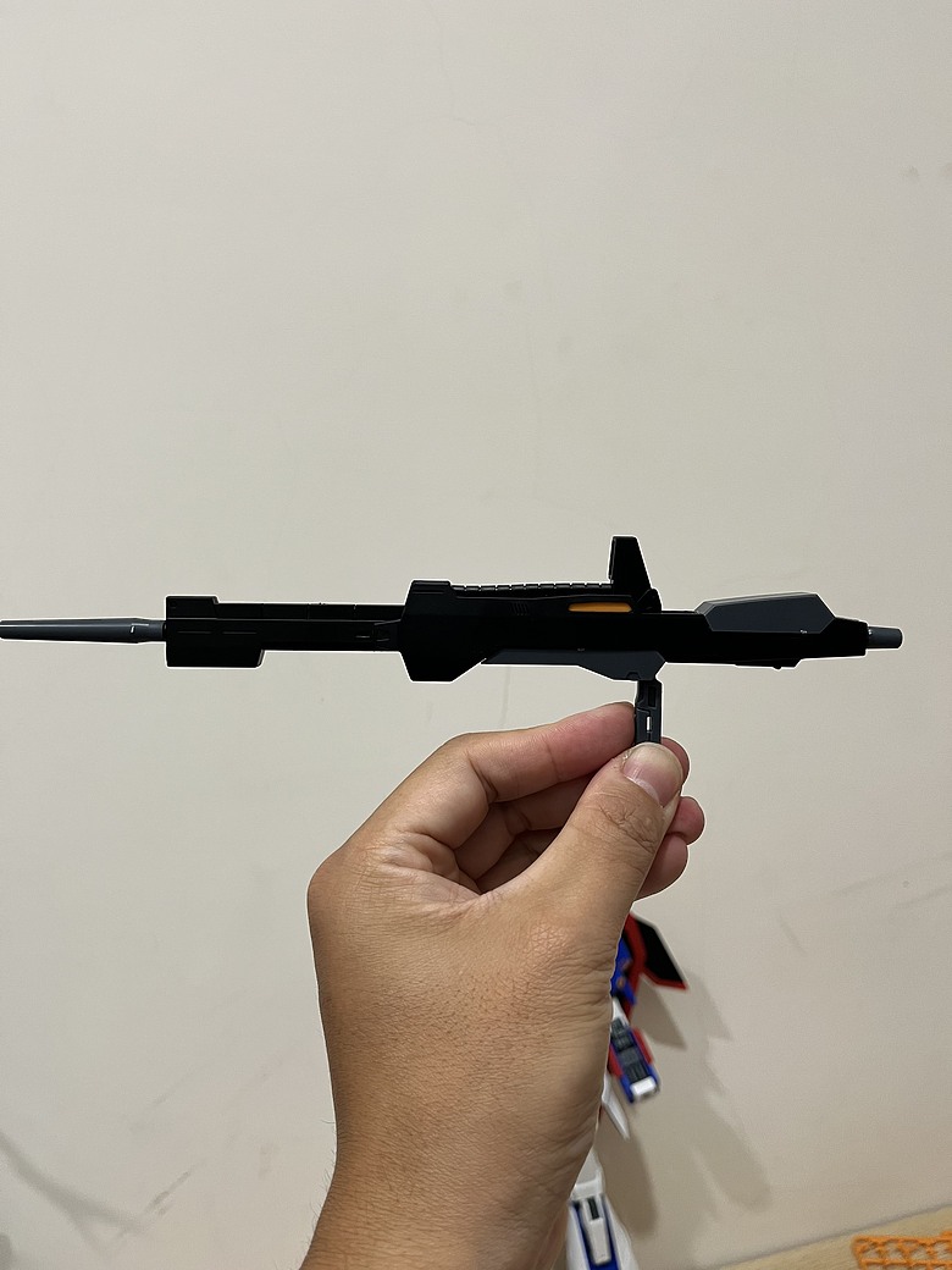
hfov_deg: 53.1
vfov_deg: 67.3
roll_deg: +3.2
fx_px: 953
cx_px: 476
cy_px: 635
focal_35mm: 26
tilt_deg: +1.2
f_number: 1.6
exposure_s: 1/60
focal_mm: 5.1
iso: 100
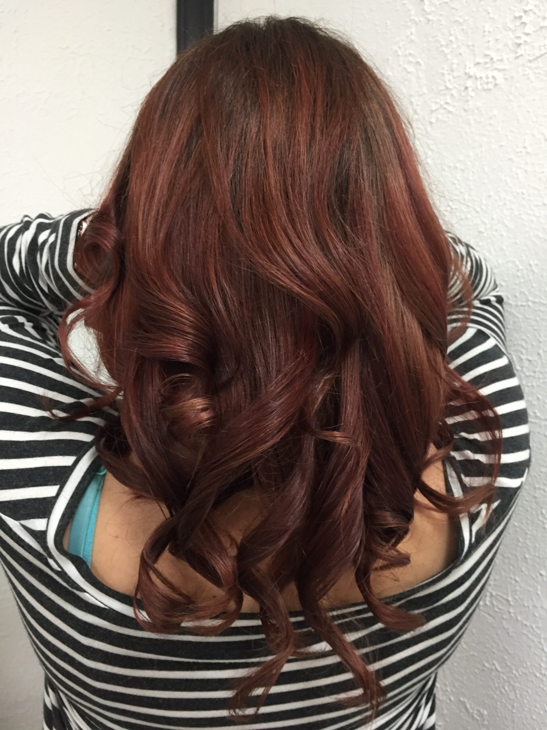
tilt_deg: -5.1
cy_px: 365
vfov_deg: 61.7
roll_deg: -1.2
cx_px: 274
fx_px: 611
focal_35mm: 29
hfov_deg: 48.2
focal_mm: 4.15
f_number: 2.2
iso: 125
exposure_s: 1/30
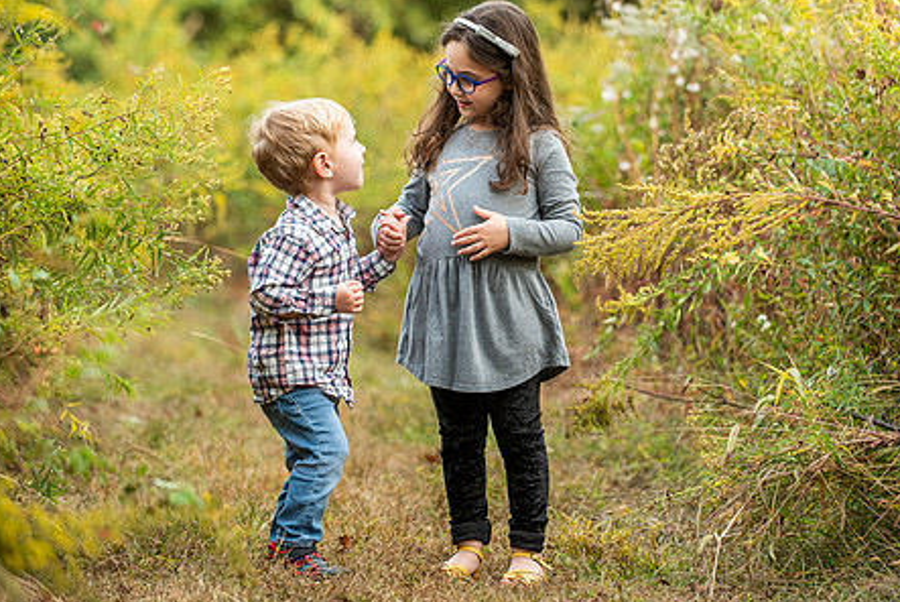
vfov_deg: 8.8
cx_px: 528
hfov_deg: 13.1
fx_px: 3927
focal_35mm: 157
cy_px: 215
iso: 500
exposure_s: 1/500
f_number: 3.2
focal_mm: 120
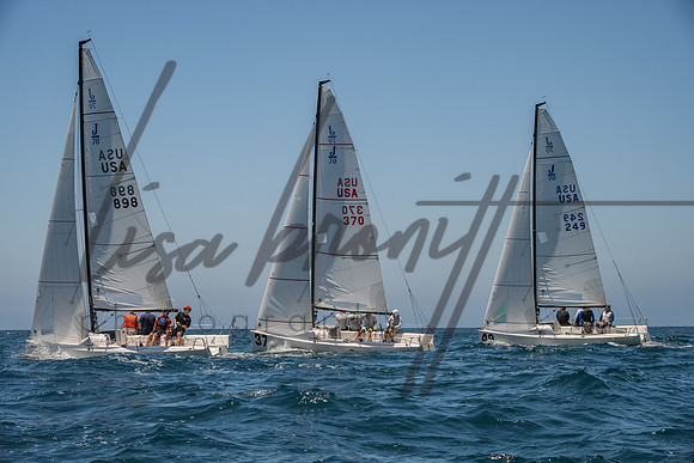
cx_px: 347
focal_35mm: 64
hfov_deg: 31.5
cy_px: 232
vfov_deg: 21.3
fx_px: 1229
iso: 640
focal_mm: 61
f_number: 9
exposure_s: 1/1000
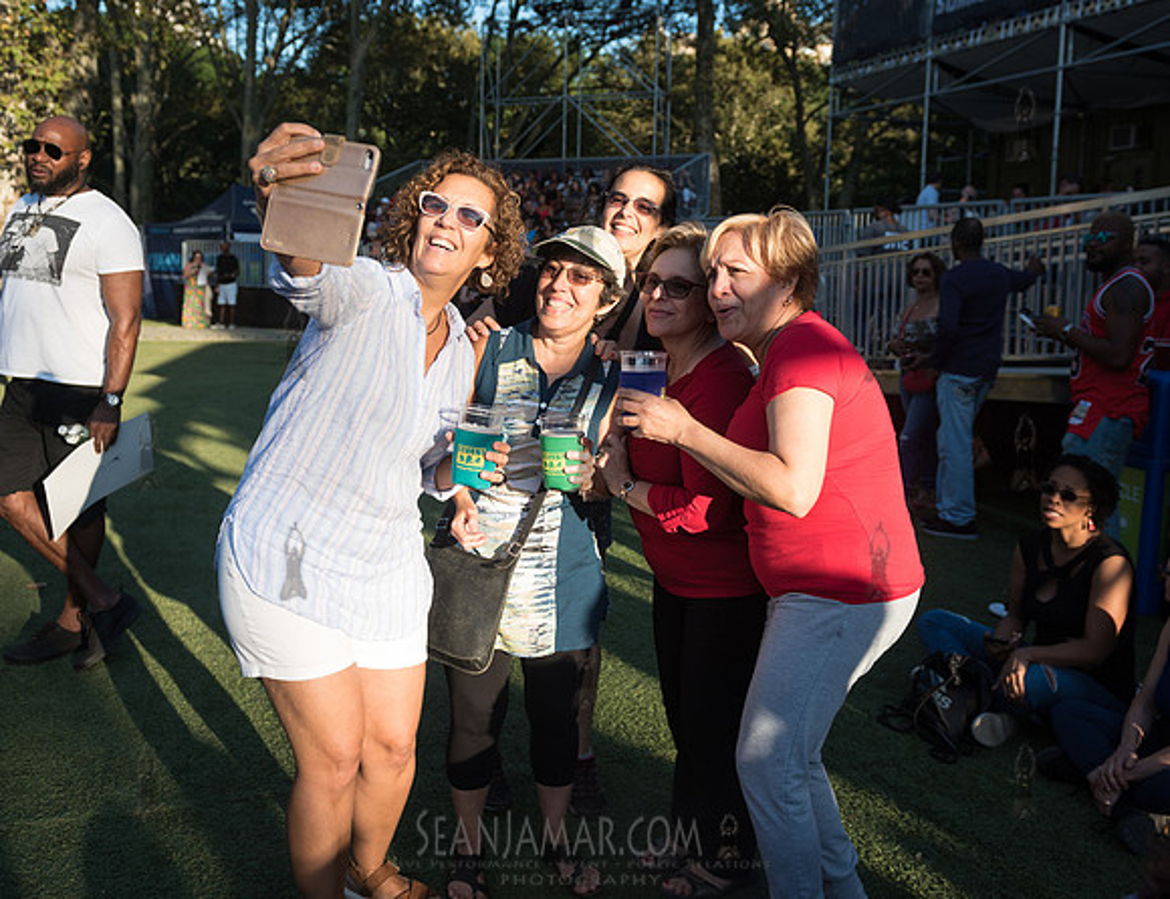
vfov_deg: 41.2
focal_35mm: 35
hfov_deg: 52.3
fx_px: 1192
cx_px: 604
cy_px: 369
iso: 200
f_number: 3.5
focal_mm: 27
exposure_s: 1/1000
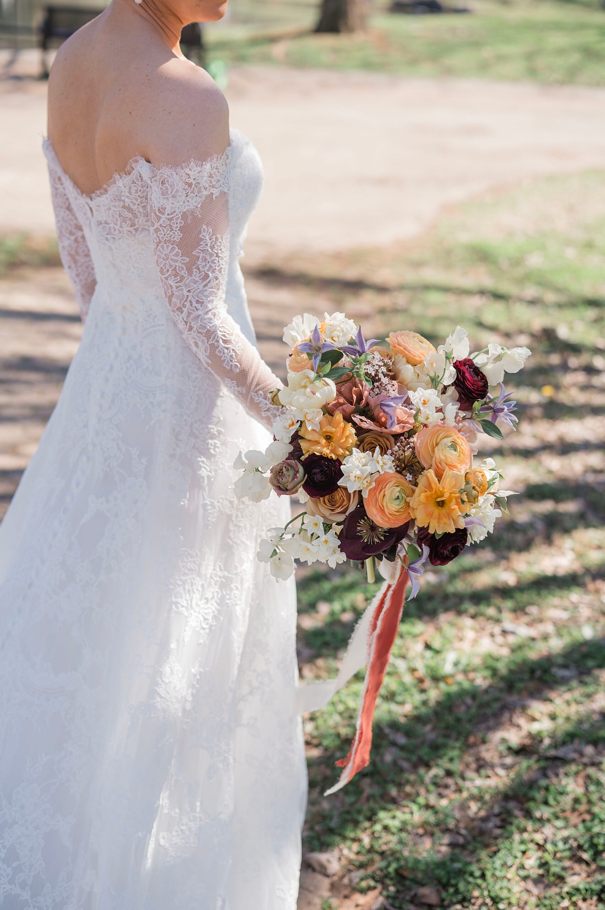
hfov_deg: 27.0
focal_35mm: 50
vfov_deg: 39.6
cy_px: 455
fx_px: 1262
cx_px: 302
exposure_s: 1/1250
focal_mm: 50
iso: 200
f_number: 2.8
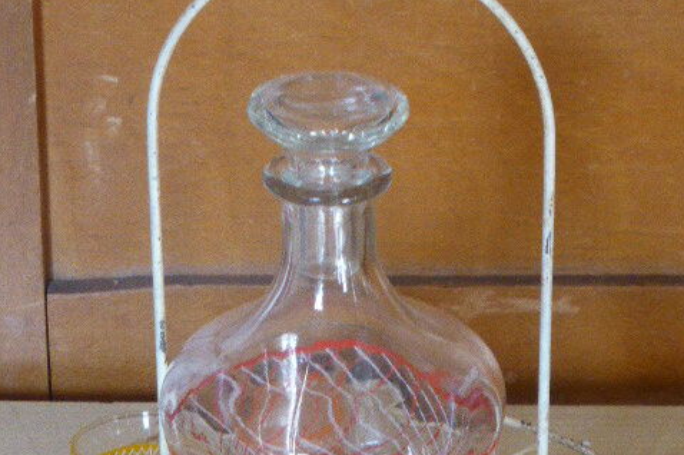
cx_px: 342
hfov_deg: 11.6
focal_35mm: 177
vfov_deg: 7.7
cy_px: 411
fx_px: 3361
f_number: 5.3
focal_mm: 20.6
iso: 800
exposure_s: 1/80
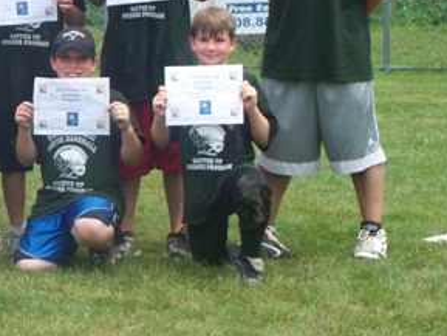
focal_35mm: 162
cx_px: -104
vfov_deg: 9.1
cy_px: 67
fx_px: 2093
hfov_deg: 11.9
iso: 64
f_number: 3.1
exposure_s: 1/500
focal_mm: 12.89
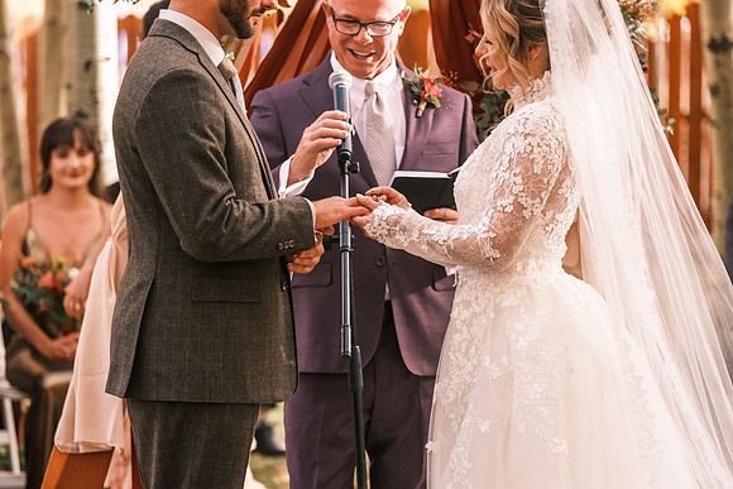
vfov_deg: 6.5
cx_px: 366
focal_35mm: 210
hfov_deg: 9.8
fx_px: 4277
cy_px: 244
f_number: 3.6
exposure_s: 1/500
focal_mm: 140
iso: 400
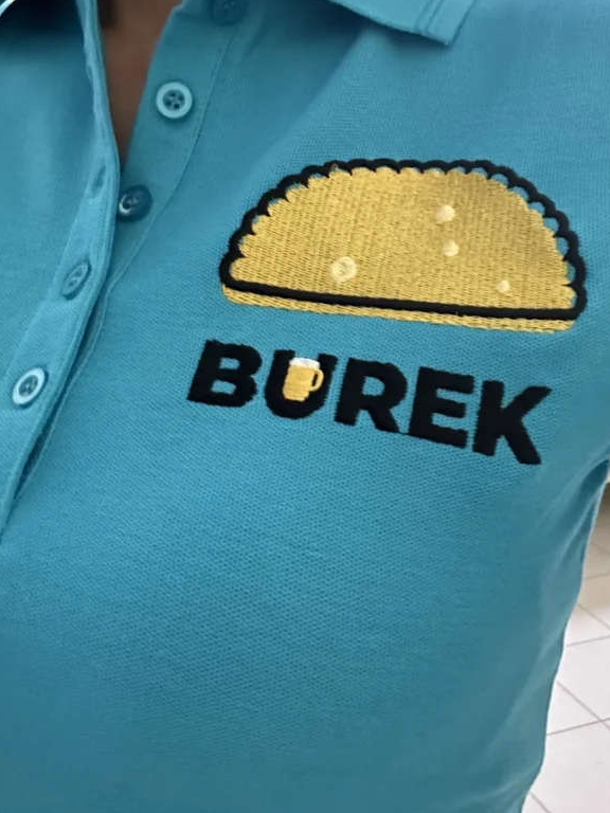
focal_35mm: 40
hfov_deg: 35.9
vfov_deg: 46.8
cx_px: 343
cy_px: 417
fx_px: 940
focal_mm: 2.69
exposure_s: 1/25
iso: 250
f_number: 1.9
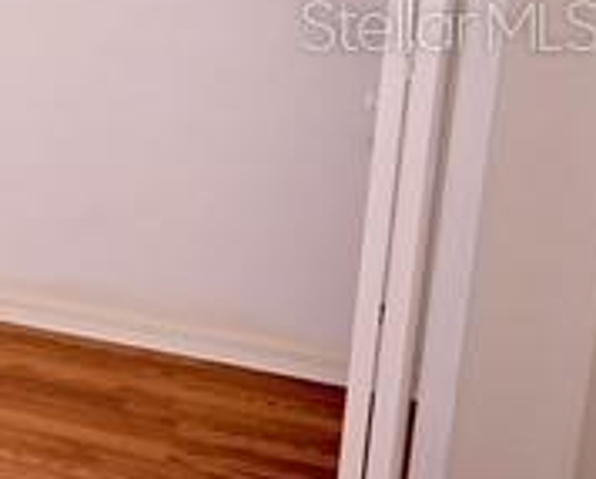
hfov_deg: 18.7
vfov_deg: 18.6
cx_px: -455
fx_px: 1431
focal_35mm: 81
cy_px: 23
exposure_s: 1/60
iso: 800
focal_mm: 16
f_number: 3.5
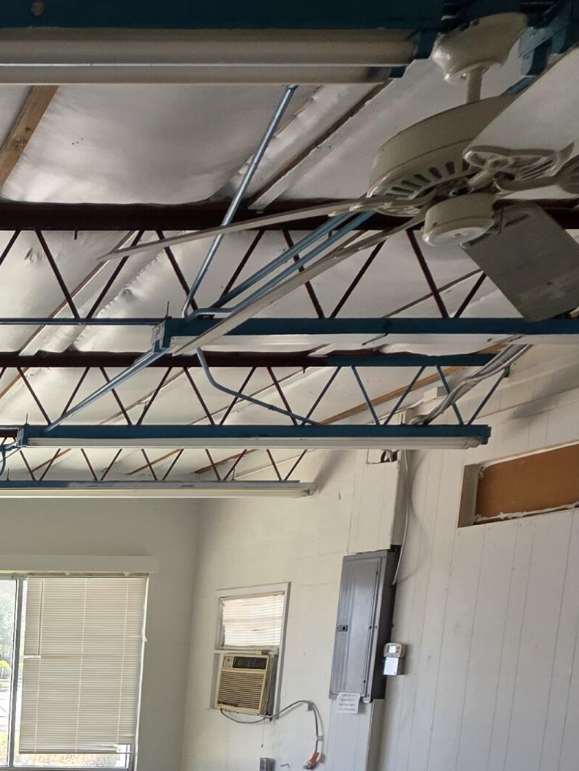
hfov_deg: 27.9
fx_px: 825
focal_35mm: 37
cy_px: 747
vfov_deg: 43.9
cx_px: -264
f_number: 1.9
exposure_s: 1/120
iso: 32
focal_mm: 2.2
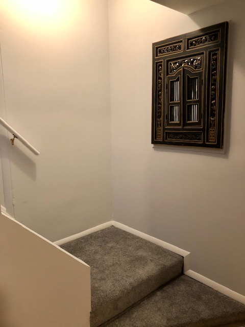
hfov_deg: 49.7
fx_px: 264
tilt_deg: -8.5
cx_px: 122
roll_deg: -0.2
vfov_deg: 63.4
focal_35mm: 28
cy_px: 164
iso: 100
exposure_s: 1/15
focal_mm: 3.99
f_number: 1.8
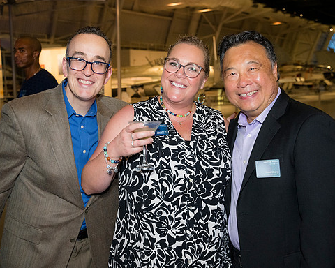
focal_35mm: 42
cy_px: 134
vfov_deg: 35.7
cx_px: 177
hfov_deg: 43.8
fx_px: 416
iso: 3200
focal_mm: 37
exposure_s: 1/125
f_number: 4
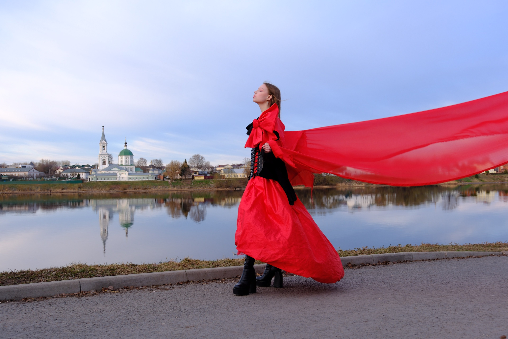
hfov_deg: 54.4
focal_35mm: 35
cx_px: 254
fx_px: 494
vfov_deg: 37.9
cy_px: 170
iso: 160
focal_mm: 23.4
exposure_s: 1/170
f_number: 4
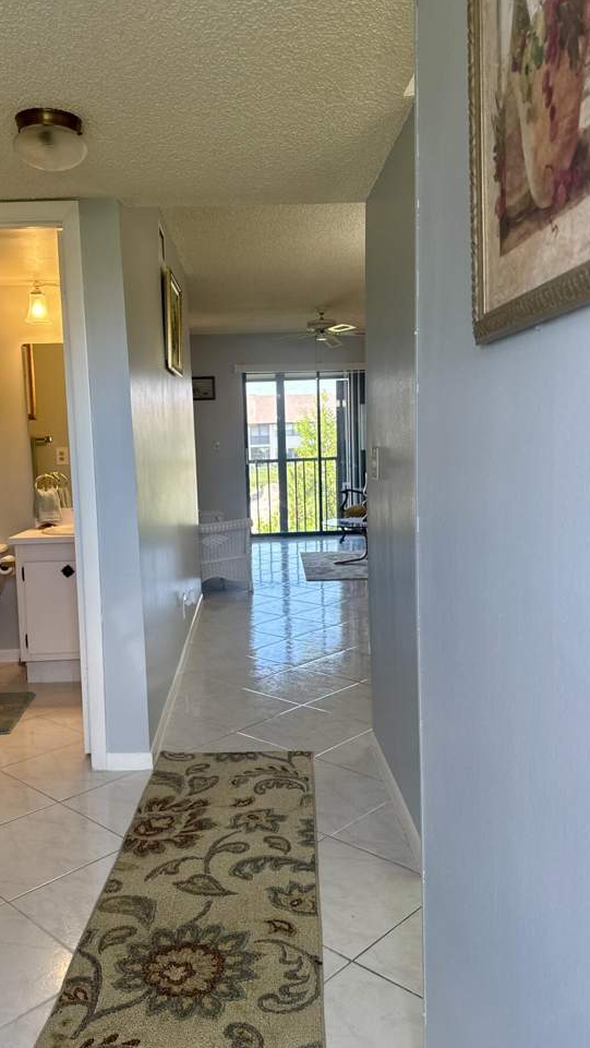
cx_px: 263
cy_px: 523
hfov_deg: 40.2
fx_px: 806
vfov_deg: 66.1
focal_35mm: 29
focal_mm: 6.76
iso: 100
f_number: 1.78
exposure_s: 1/161
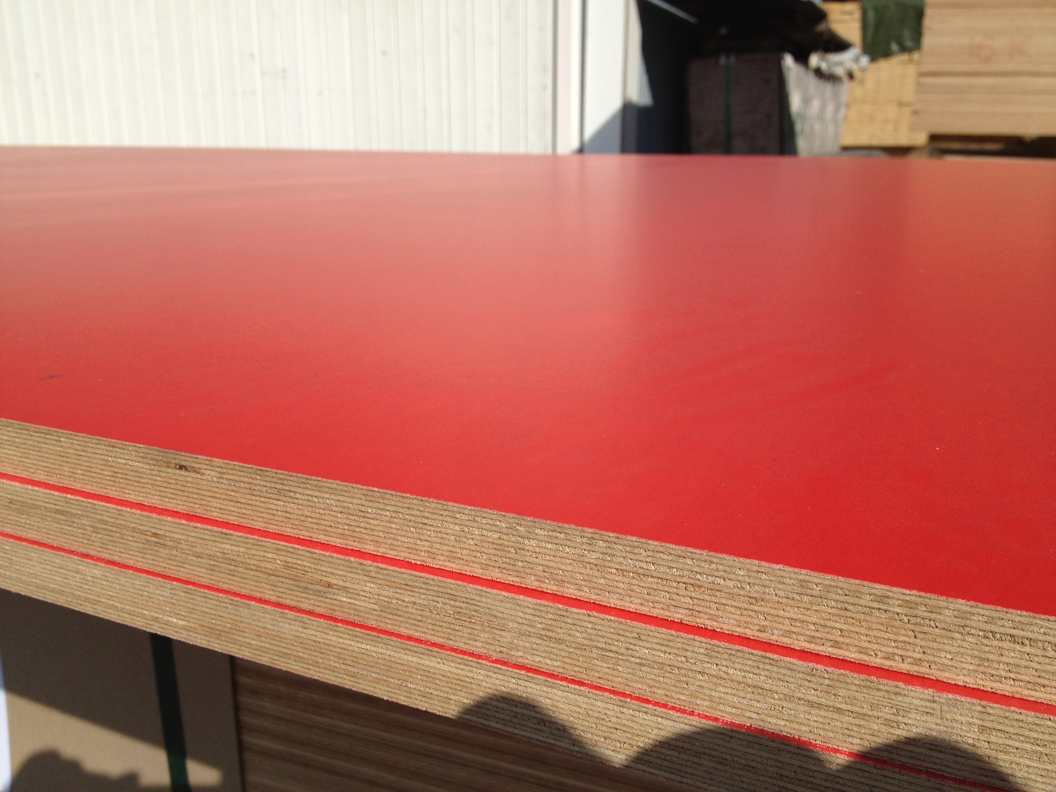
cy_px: 396
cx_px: 528
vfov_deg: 40.7
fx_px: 1068
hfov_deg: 52.6
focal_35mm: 35
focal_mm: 4.28
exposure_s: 1/3247
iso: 50
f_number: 2.4
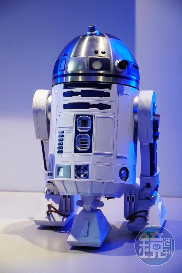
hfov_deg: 16.0
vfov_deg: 23.8
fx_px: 647
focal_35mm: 86
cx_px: 91
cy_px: 136
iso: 1600
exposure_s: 1/100
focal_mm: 57
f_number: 5.6
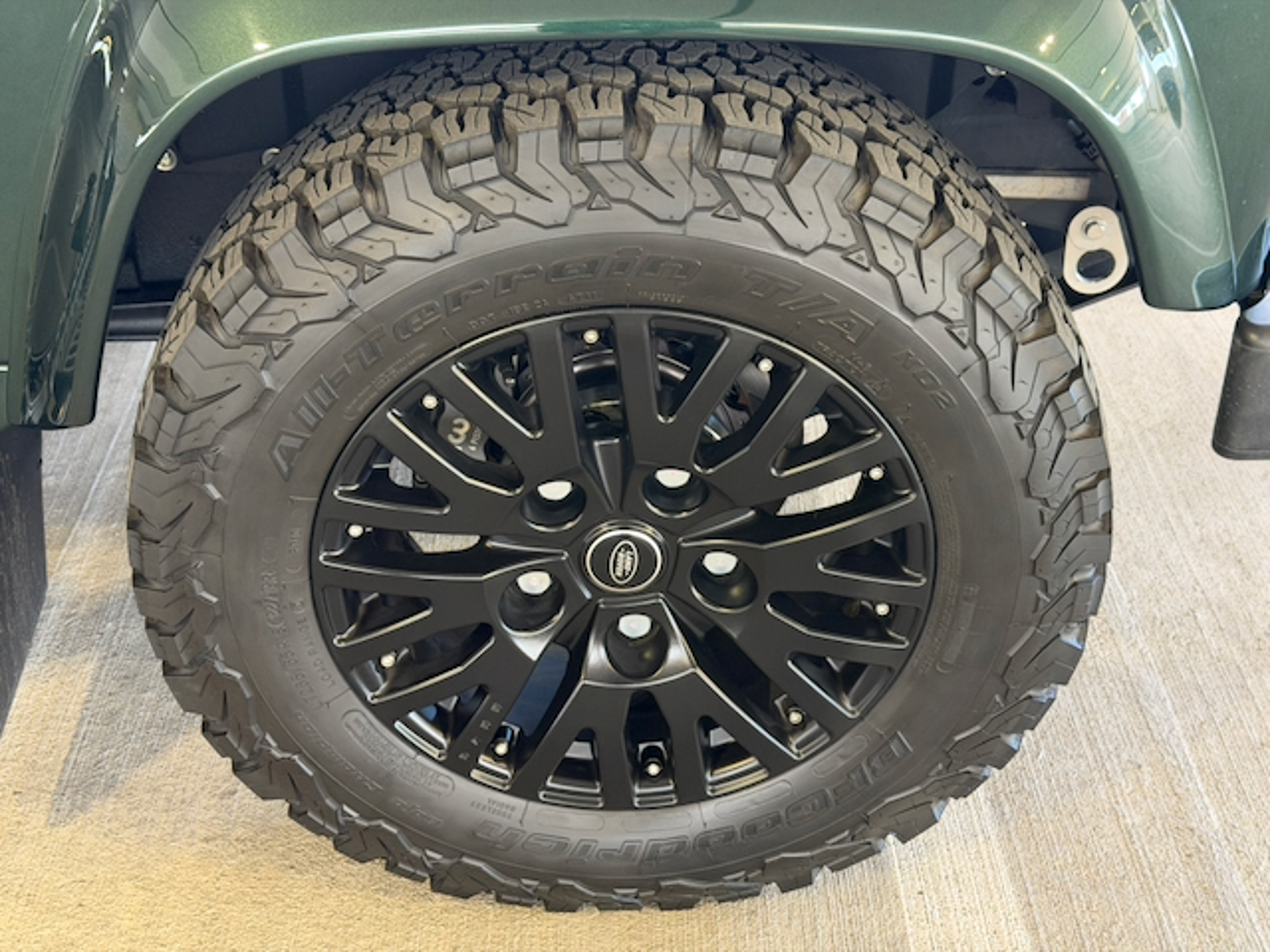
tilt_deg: -32.9
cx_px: 635
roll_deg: -0.4
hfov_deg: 39.7
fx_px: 1761
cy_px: 476
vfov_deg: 30.3
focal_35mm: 48
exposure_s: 1/58
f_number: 1.78
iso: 250
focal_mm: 6.76
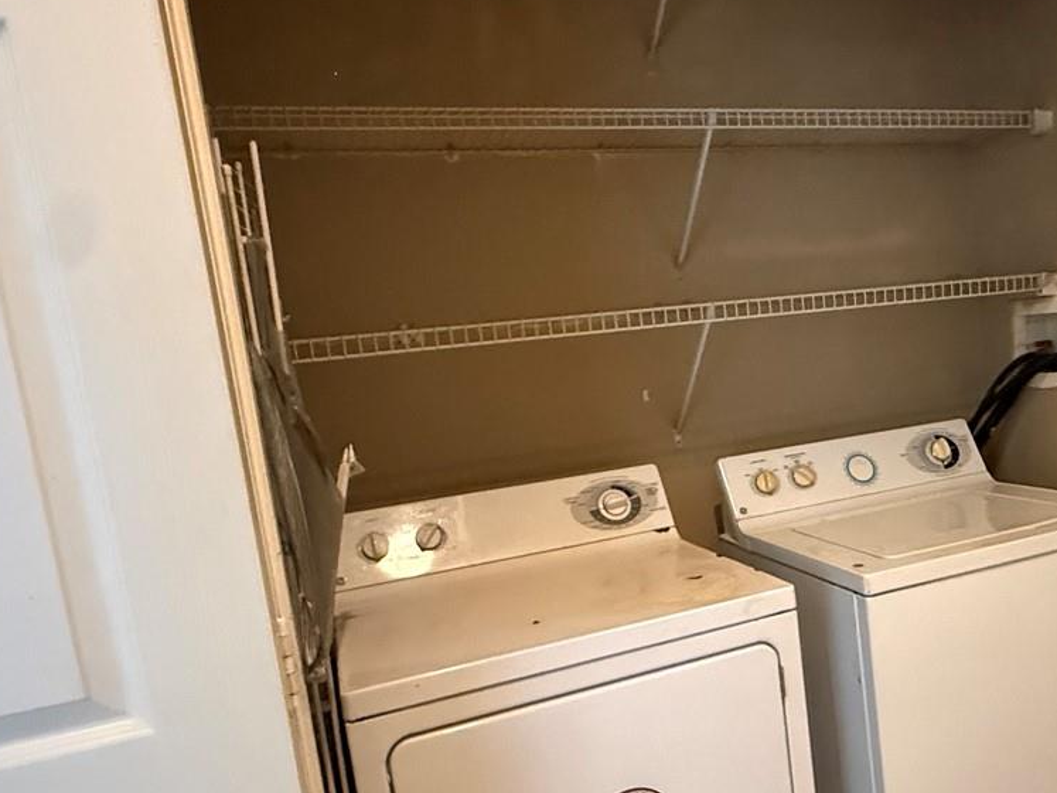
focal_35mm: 30
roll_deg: +5.6
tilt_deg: -7.0
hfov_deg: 57.8
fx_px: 916
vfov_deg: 46.6
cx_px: 750
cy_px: 466
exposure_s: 1/40
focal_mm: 2.22
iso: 1250
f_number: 2.2
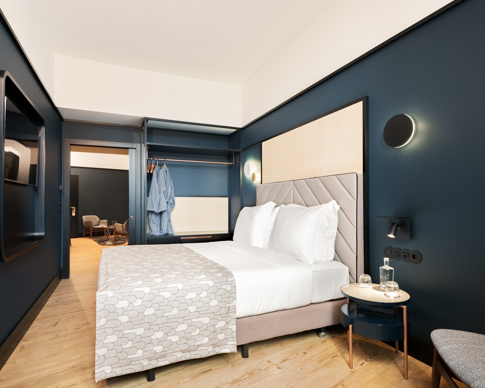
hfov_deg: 83.2
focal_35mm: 19
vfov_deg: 70.9
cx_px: 227
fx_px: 273
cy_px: 193
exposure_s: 1/1250
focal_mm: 23
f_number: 9
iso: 640
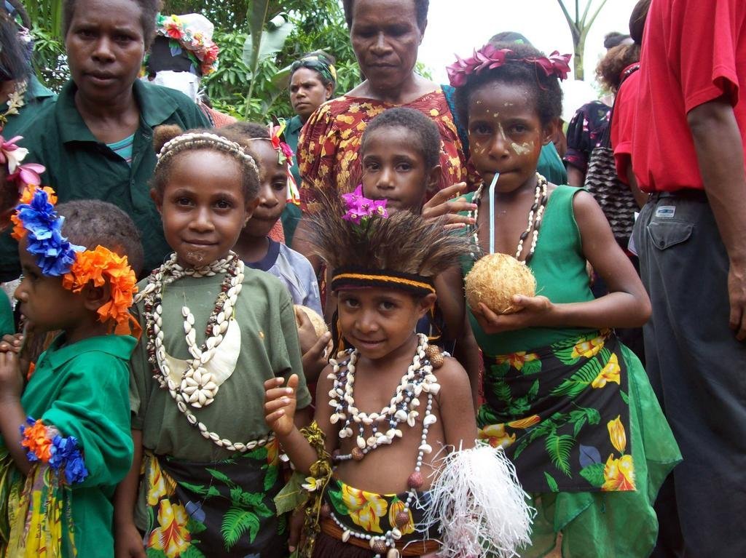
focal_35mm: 36
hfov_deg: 51.4
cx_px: 373
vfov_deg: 39.6
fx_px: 775
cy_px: 279
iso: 80
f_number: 2.7
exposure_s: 1/329
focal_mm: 6
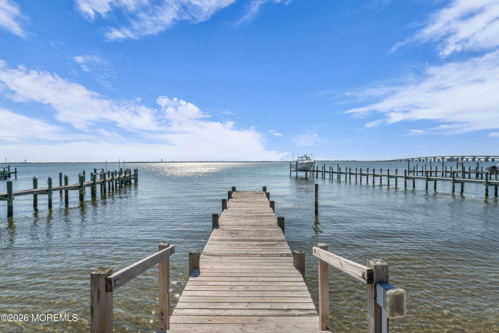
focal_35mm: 18
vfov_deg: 67.7
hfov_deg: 90.3
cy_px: 166
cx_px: 250
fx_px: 248
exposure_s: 1/100
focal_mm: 17.9
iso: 100
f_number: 22
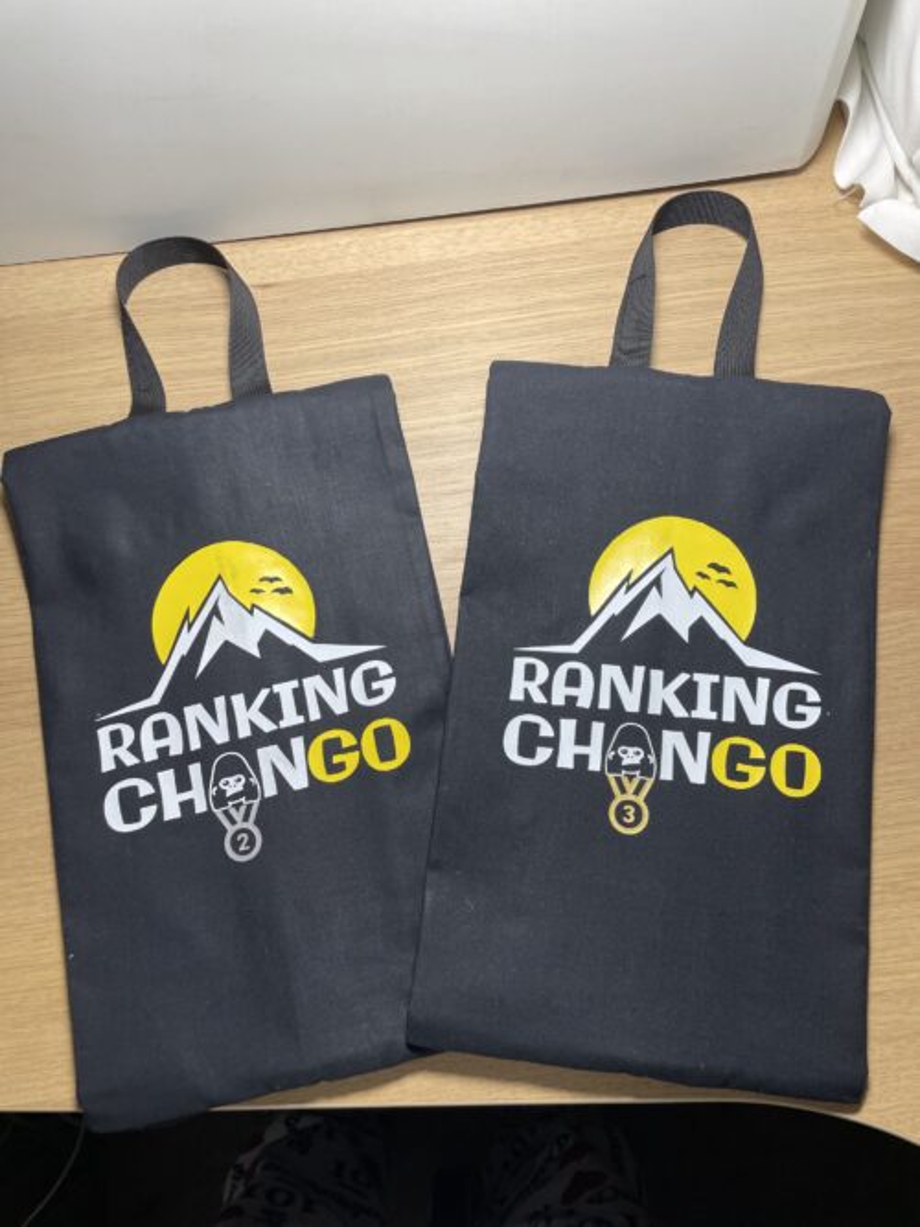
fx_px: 922
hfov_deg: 53.0
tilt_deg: -76.9
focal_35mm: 26
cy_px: 614
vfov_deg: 67.3
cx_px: 460
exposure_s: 1/100
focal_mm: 4.2
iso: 40
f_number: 1.6
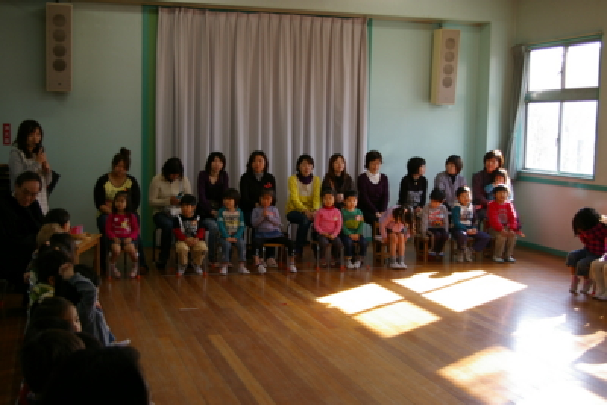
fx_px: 835
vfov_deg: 27.3
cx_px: 304
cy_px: 202
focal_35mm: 50
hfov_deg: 40.0
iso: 200
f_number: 4
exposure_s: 1/60
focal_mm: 33
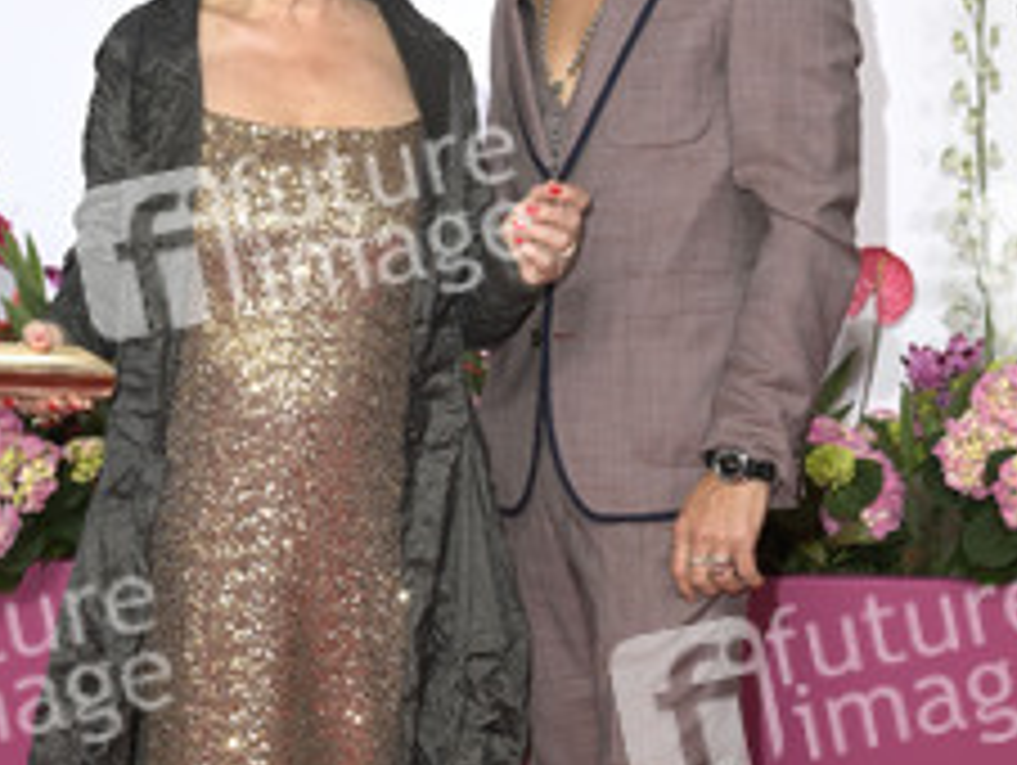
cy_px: 459
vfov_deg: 17.4
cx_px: 432
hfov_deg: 23.0
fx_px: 2500
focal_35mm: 85
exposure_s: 1/250
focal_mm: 50
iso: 640
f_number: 5.6
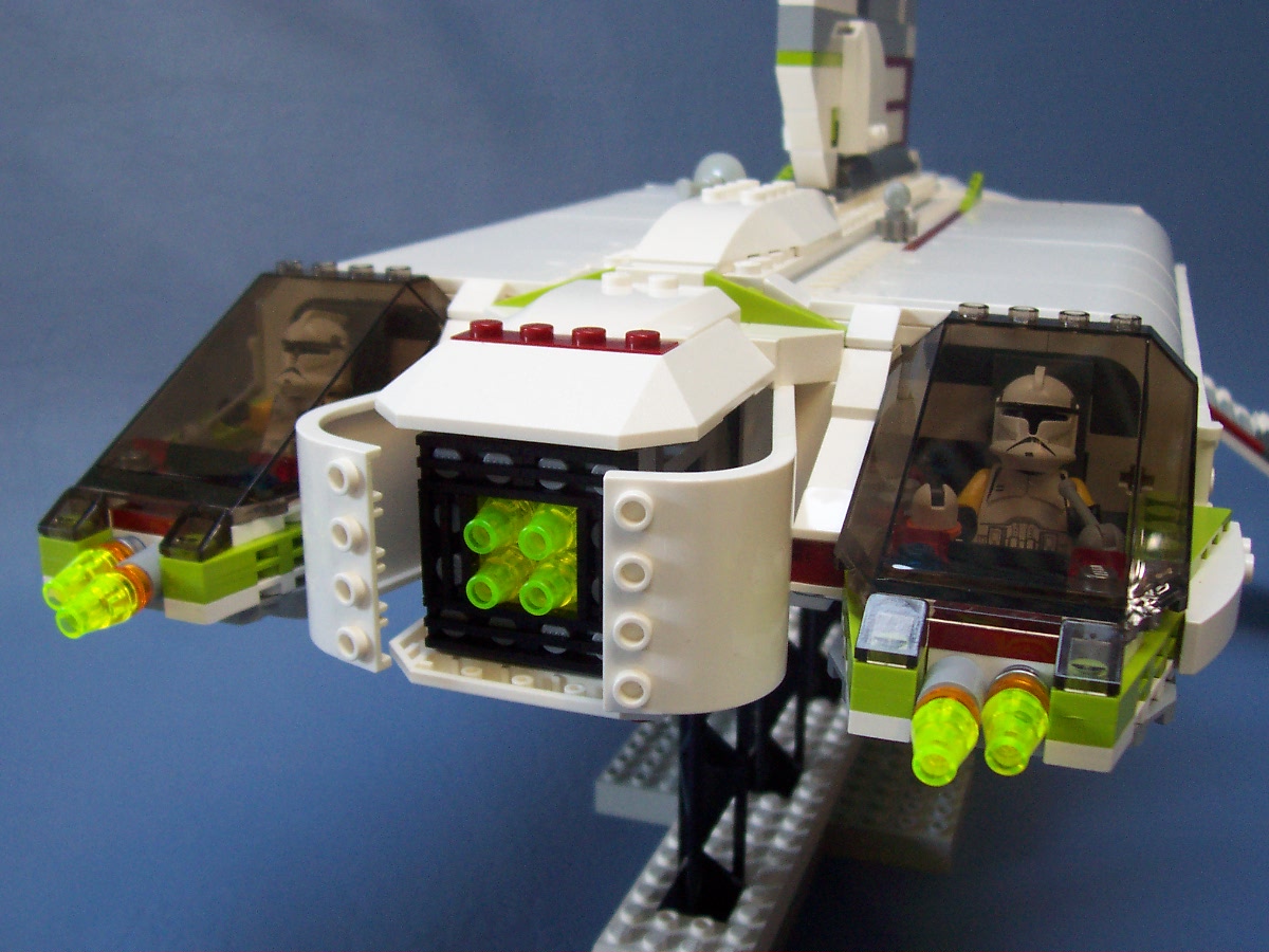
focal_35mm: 37
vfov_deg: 38.7
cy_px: 476
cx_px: 634
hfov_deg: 50.1
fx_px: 1356
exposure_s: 1/30
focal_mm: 5.6
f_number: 2.8
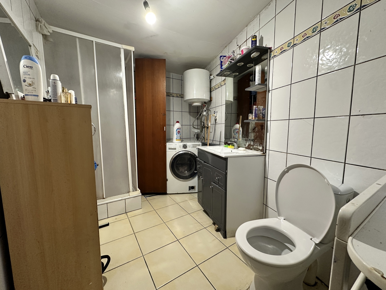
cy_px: 145
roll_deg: +0.1
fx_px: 156
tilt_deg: -6.1
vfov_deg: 85.7
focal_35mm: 14
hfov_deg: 102.1
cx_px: 193
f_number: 2.2
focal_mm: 2.22
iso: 250
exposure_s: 1/100
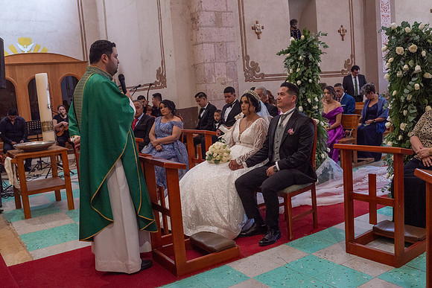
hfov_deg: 54.4
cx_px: 216
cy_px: 144
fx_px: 420
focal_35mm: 35
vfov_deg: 37.9
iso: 2500
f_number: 5
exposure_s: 1/100
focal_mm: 35
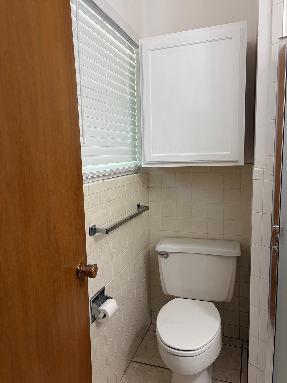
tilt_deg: -7.7
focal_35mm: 26
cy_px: 192
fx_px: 287
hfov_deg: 53.1
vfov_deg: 67.3
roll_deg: +0.9
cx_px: 144
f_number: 1.6
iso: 100
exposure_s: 1/60
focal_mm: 5.96
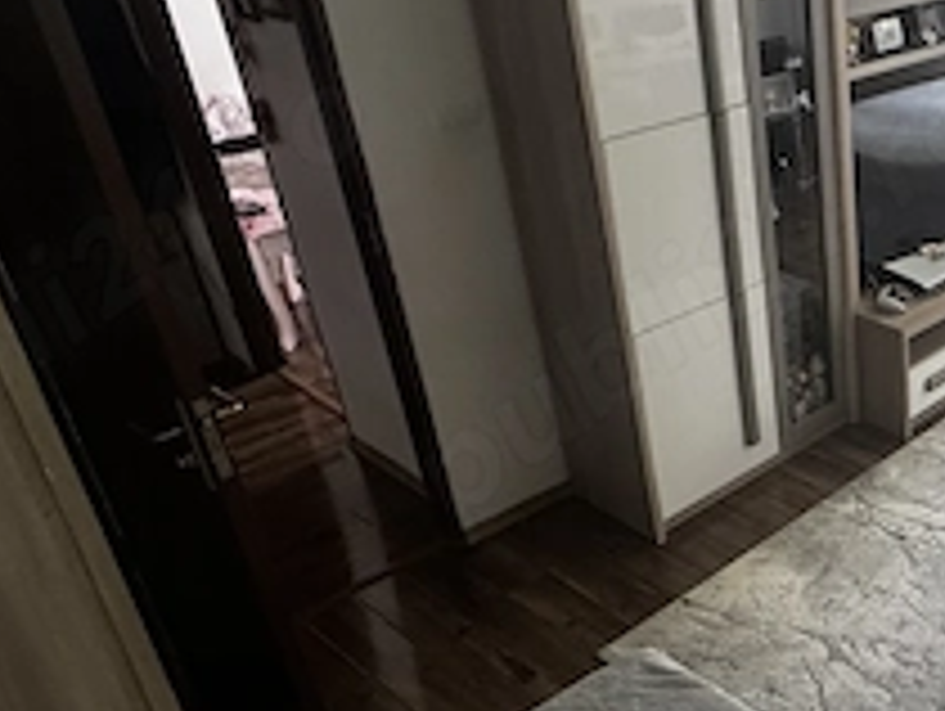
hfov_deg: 39.1
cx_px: 1022
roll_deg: -1.9
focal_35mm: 40
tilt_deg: -27.5
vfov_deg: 36.0
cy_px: 346
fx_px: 1093
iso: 320
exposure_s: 1/94
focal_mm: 2.22
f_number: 2.2
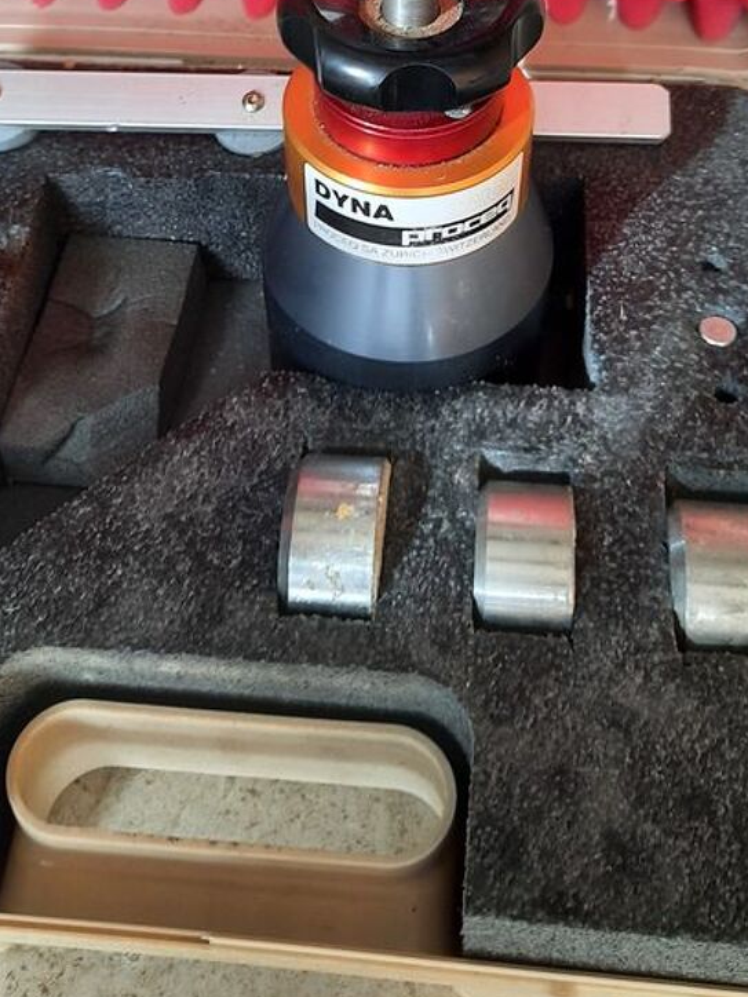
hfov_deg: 31.5
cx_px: 369
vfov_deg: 38.8
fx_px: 1325
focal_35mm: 46
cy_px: 126
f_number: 2
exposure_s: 1/50
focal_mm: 4.6
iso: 50
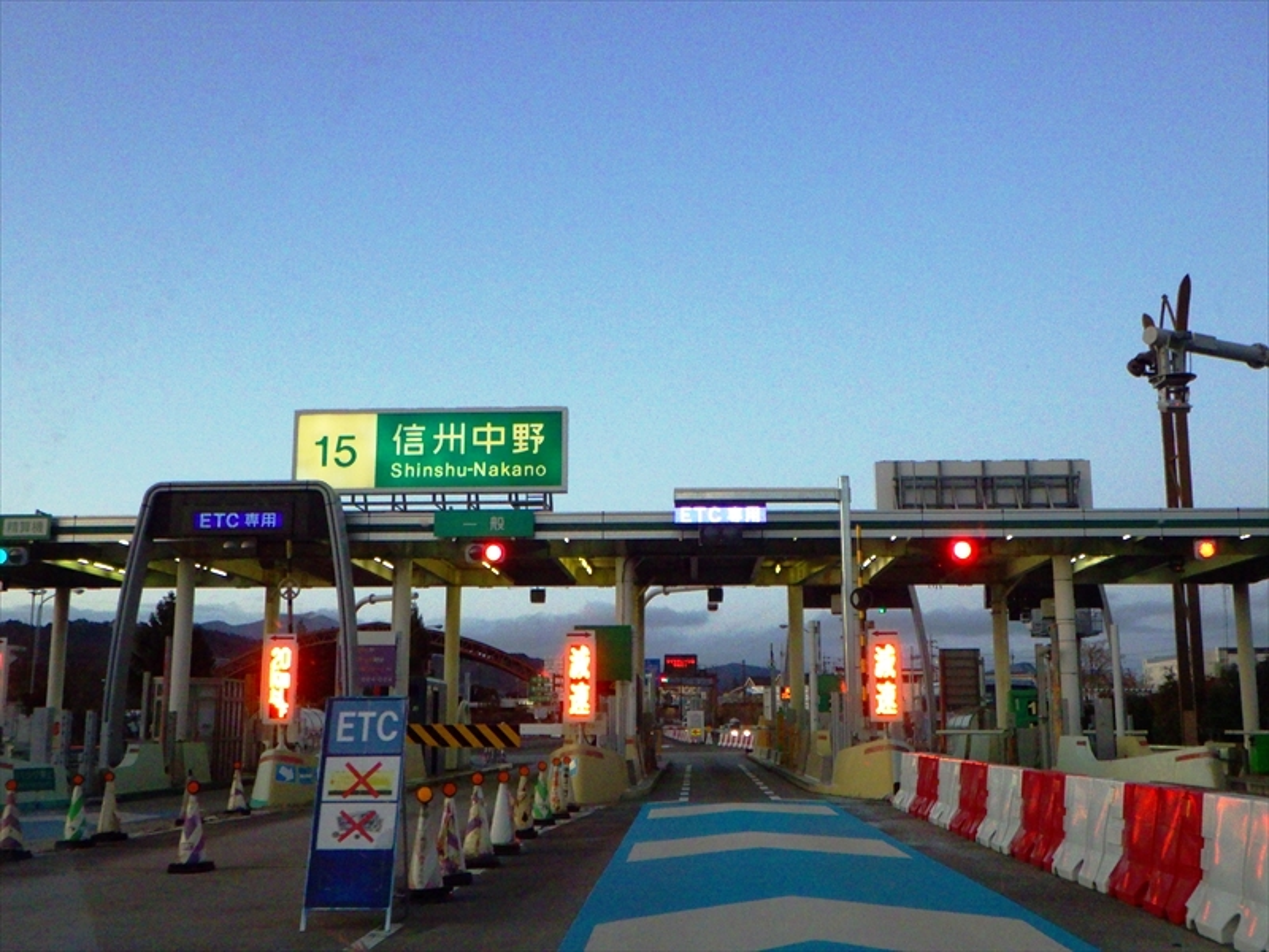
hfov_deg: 54.0
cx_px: 634
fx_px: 1246
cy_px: 476
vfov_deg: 41.8
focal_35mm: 34
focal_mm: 7.5
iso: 250
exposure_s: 1/60
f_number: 4.2
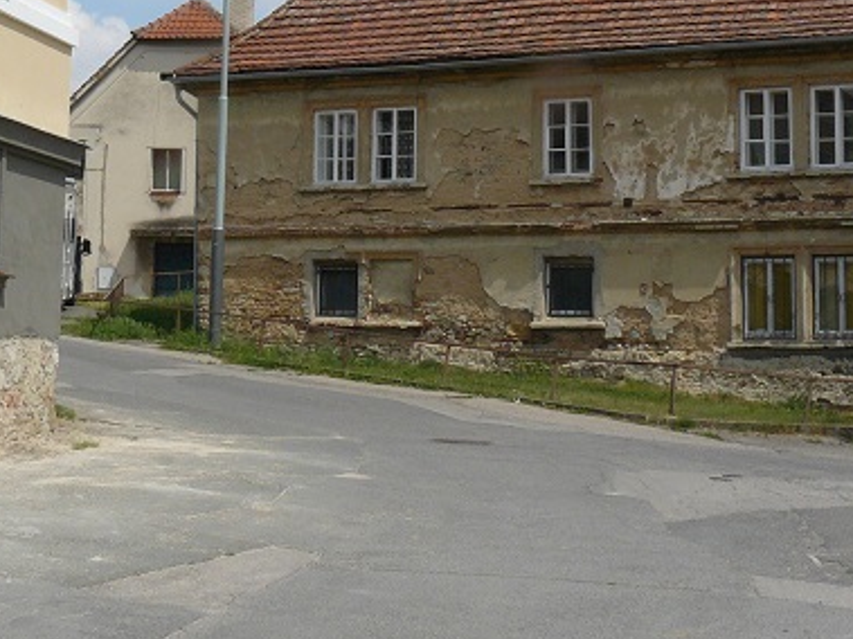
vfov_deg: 19.7
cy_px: 40
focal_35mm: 73
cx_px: 365
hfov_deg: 26.7
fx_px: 1798
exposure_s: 1/400
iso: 100
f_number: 7.1
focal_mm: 6
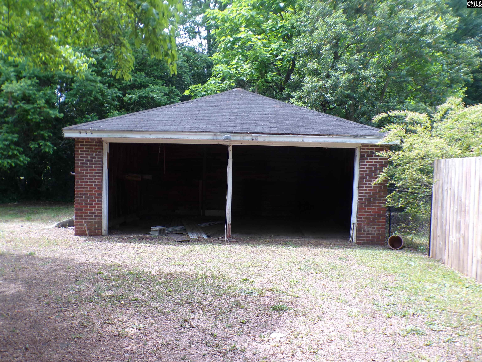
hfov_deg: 56.8
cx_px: 241
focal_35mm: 32
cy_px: 181
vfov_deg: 44.2
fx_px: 446
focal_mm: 5.8
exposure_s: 1/200
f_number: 3.2
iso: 100
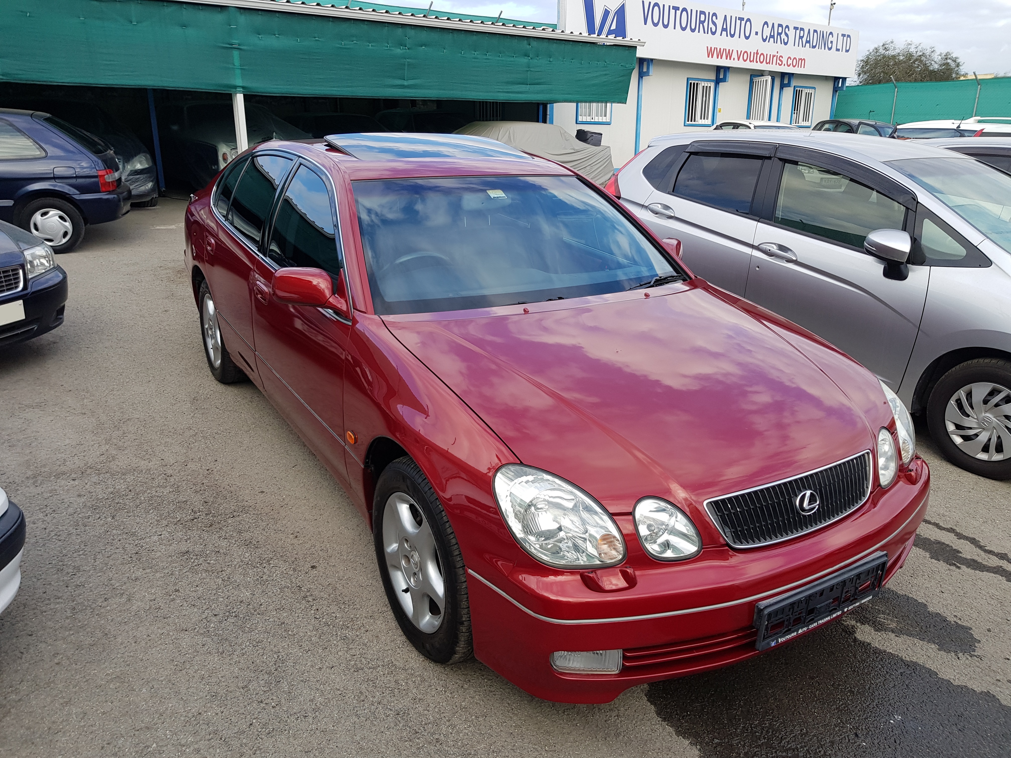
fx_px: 759
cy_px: 379
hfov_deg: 67.3
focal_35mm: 26
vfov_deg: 53.1
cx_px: 506
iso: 40
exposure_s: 1/544
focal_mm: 4.3
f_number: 1.7
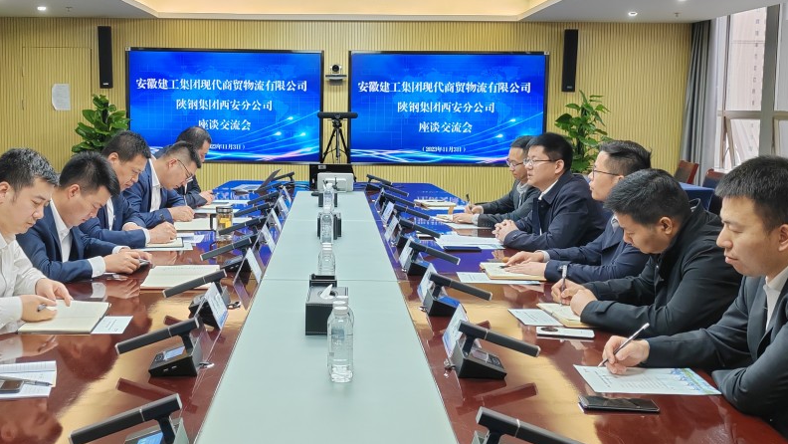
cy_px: 190
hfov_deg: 46.2
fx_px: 920
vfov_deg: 27.1
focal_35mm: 44
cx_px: 320
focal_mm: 5.52
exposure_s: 1/50
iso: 400
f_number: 1.9
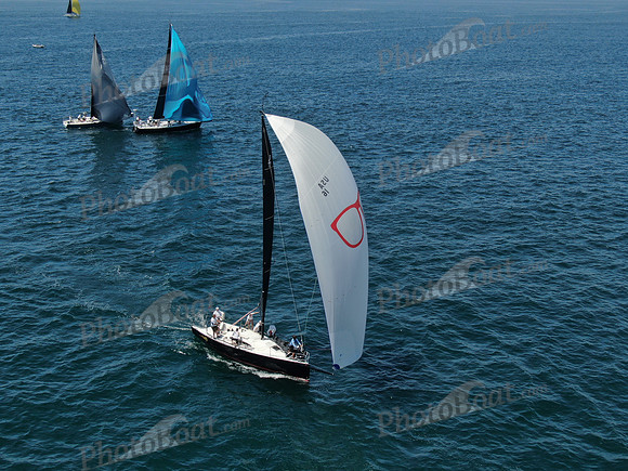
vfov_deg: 30.3
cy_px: 236
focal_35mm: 48
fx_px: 871
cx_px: 314
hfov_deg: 39.7
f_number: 3.8
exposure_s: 1/1000
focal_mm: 8.6
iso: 100
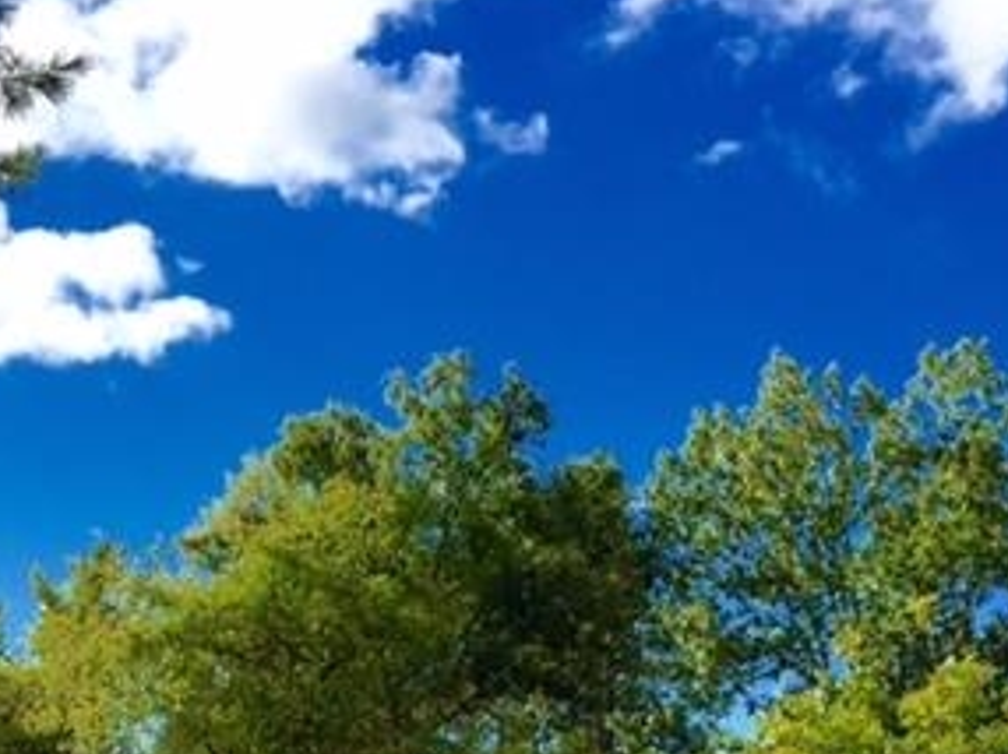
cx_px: 211
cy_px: 803
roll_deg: -1.7
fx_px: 1891
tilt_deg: +2.0
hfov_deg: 29.2
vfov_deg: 21.5
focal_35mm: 65
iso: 32
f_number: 2.2
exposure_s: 1/2198
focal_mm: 4.15
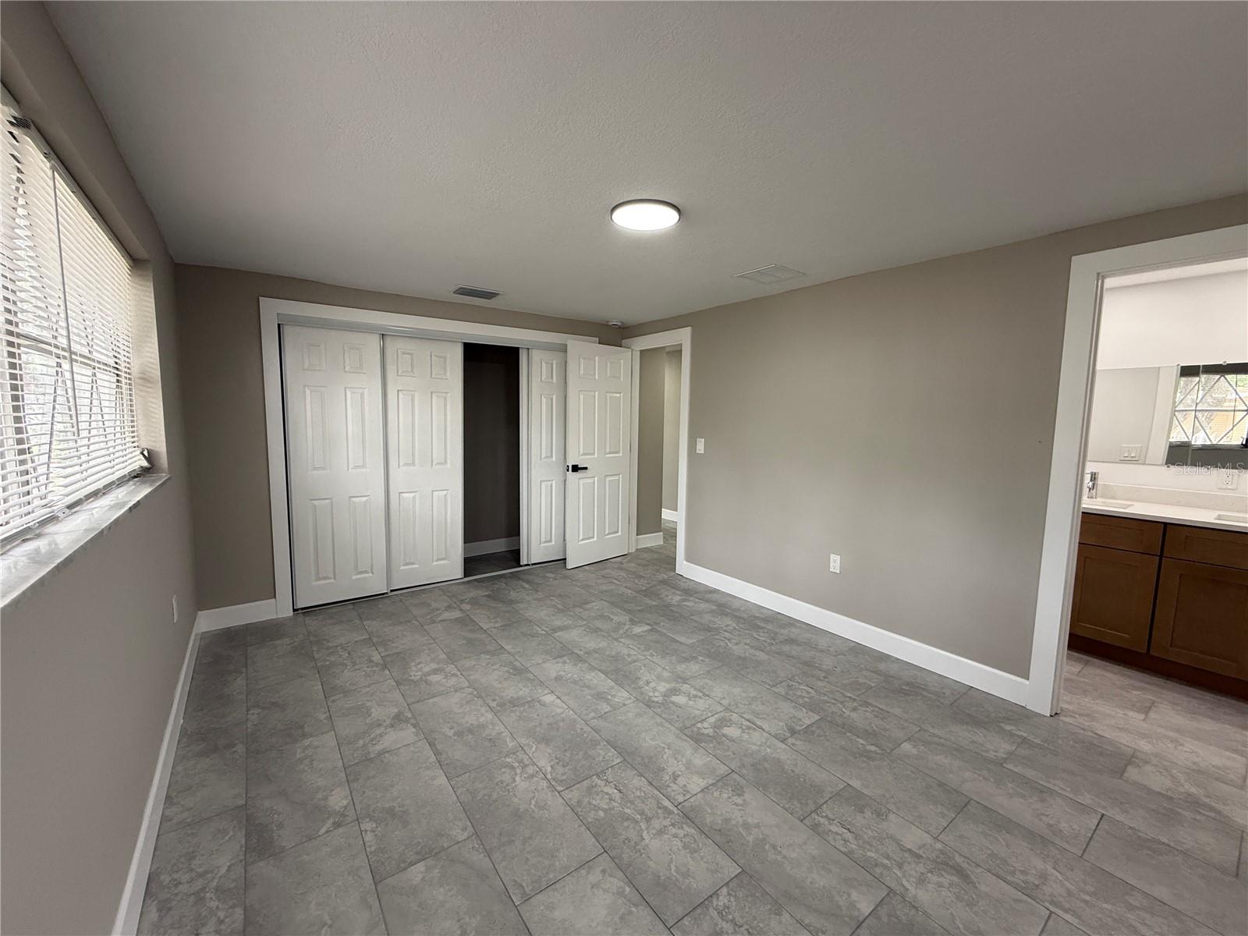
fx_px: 505
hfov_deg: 102.1
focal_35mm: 14
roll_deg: -0.7
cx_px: 624
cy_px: 468
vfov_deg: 85.7
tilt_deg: -4.7
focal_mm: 2.22
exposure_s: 1/99
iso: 160
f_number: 2.2
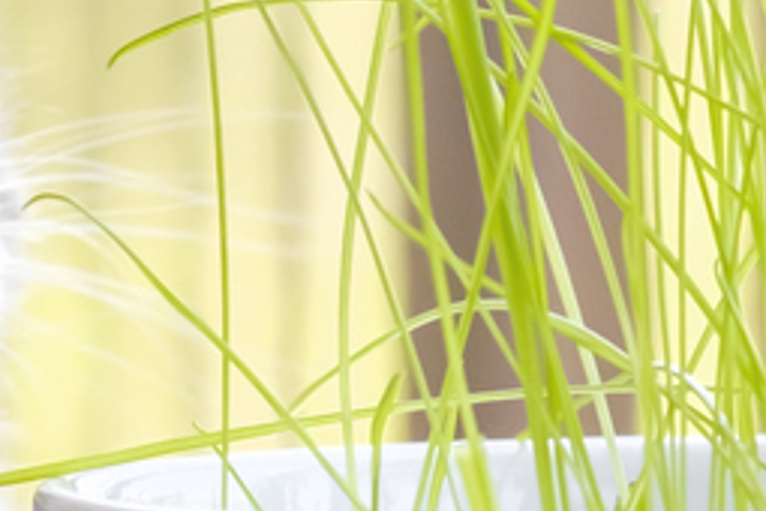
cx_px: 120
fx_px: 9404
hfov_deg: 4.7
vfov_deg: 3.1
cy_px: 424
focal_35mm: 442
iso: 800
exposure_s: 1/150
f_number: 5.6
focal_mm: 60
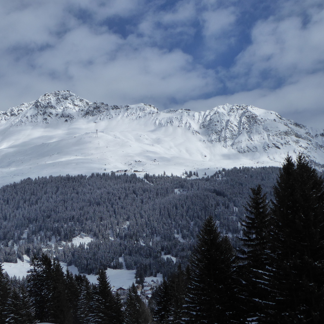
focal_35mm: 47
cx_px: 114
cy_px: 161
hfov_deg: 35.8
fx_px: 498
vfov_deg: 36.1
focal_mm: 6.7
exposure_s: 1/1600
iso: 125
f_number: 5
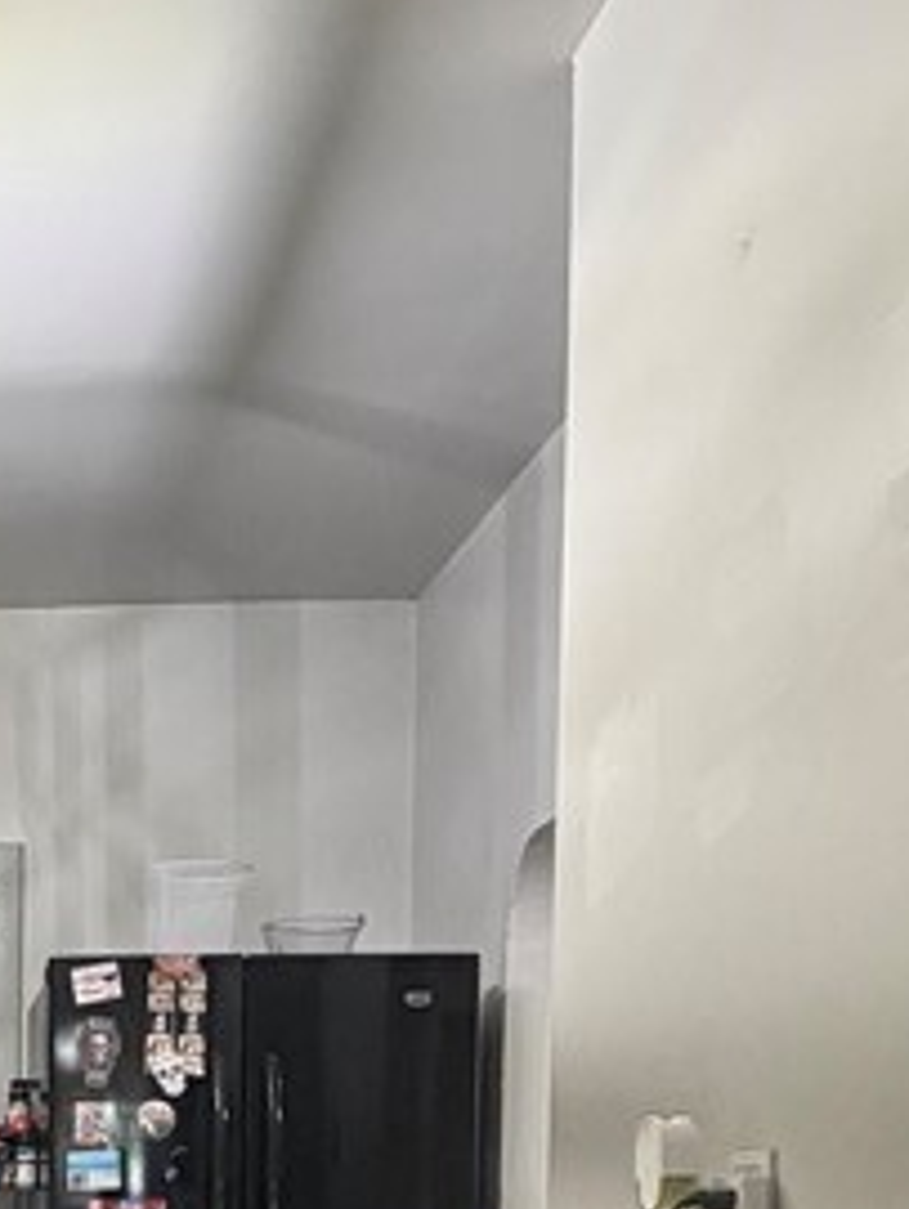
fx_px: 1853
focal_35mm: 53
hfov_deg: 24.7
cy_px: 1267
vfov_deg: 32.6
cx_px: -206
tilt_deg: -2.3
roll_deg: -0.3
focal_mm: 2.22
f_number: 2.2
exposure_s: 1/60
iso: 320
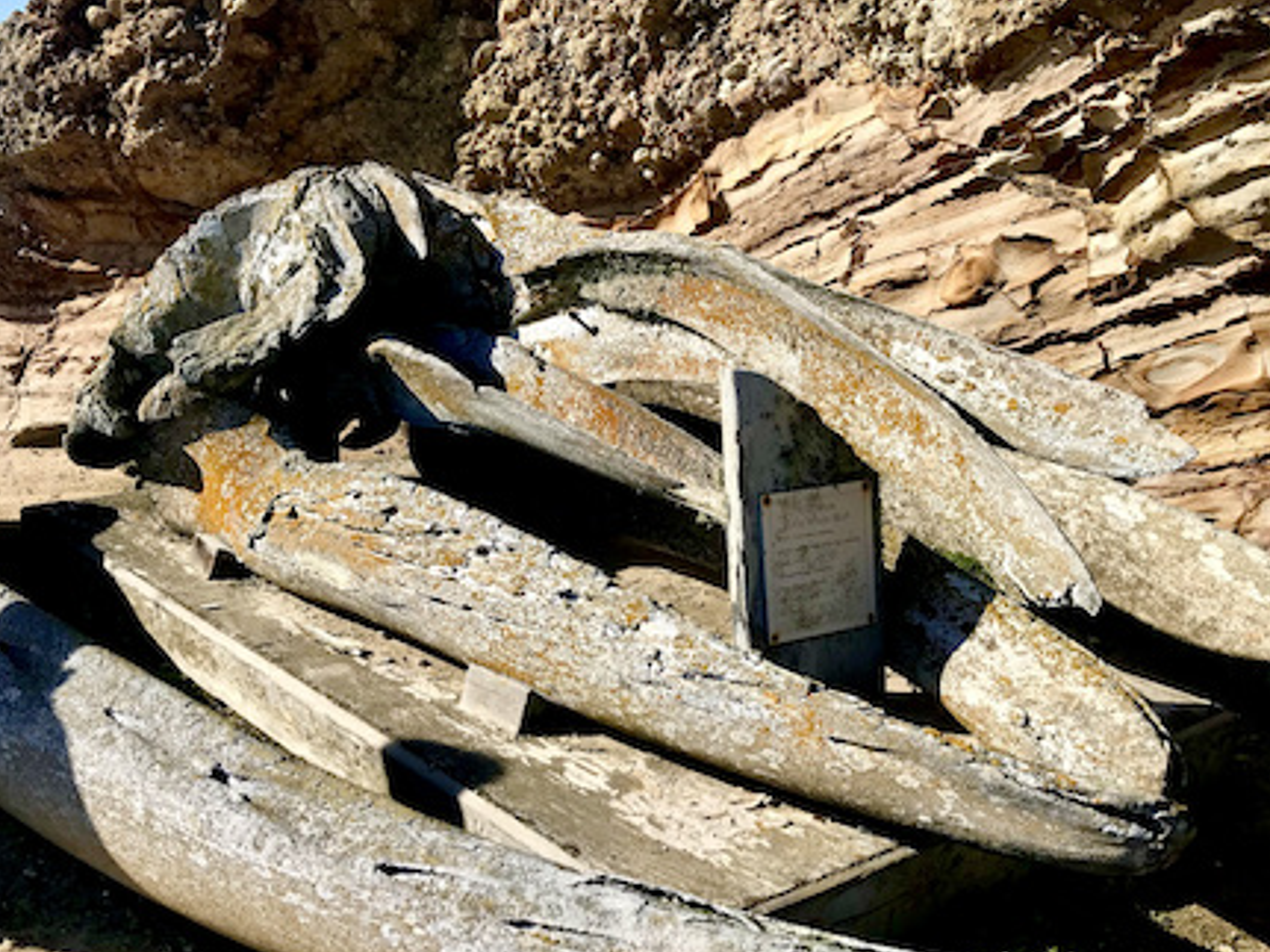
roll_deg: -3.0
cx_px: 669
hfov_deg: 47.9
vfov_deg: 36.7
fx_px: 1430
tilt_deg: -14.6
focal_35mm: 39
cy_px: 542
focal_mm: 3.99
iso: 20
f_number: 1.8
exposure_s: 1/2817
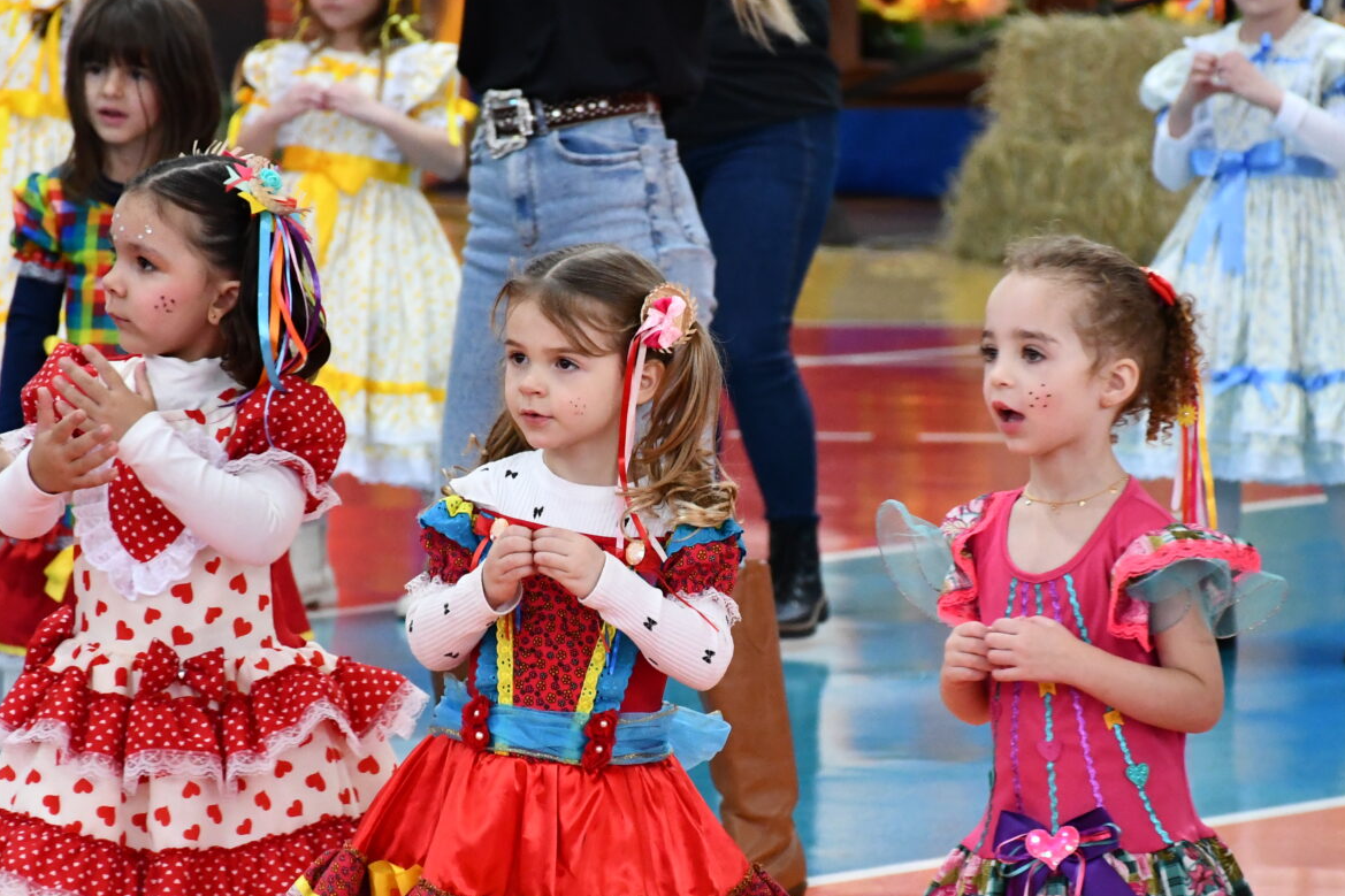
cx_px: 752
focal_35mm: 276
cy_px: 628
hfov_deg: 7.5
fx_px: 10310
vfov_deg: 5.0
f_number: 5.6
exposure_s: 1/160
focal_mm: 112
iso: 3200
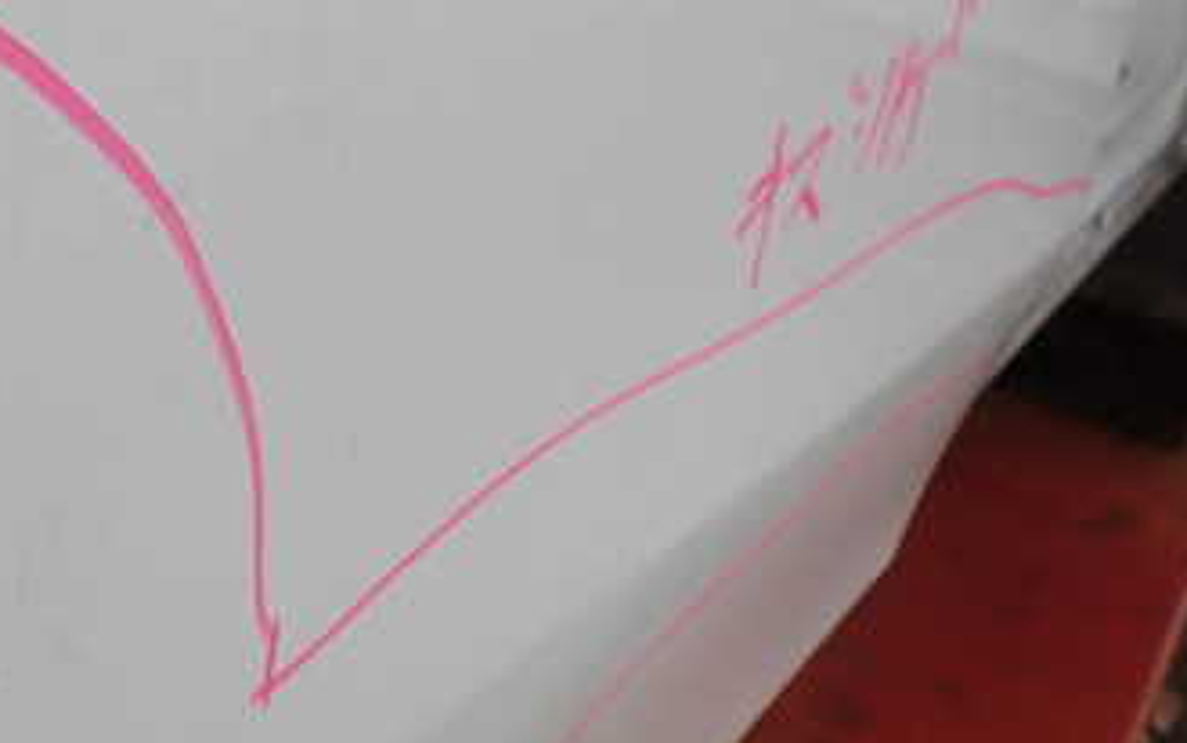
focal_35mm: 58
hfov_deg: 33.2
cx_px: 112
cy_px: 350
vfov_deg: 22.4
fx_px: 1877
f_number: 3.2
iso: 100
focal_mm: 5.4
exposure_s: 1/250
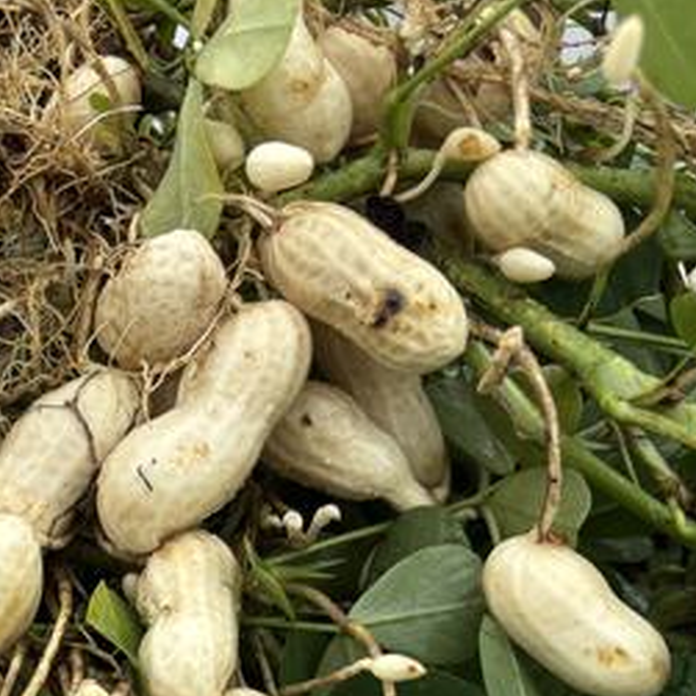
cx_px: 82
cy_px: 940
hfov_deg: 26.1
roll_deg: +4.8
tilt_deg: -37.7
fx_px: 1456
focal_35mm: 64
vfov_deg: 23.3
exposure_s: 1/1812
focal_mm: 5.96
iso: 50
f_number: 1.6
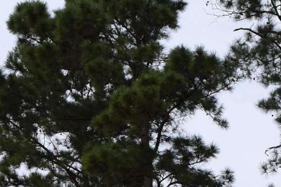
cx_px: 291
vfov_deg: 7.6
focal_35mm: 166
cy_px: 471
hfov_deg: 12.2
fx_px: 1292
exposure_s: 1/160
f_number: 6.3
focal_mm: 21
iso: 100
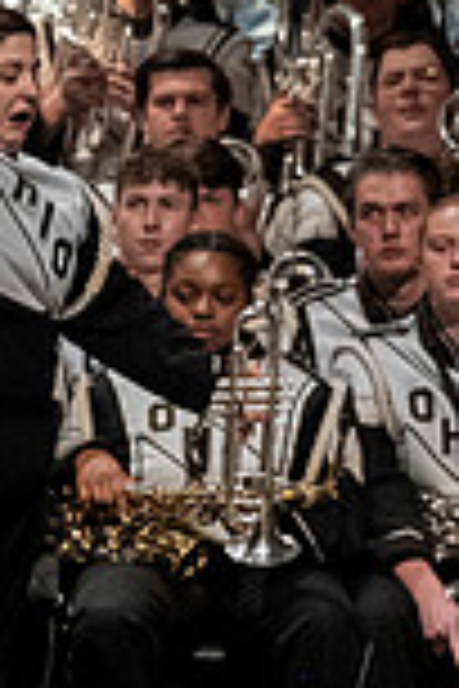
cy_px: 405
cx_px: -810
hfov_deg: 1.7
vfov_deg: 2.6
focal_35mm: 794
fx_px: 15184
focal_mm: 140
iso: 4000
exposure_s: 1/500
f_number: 4
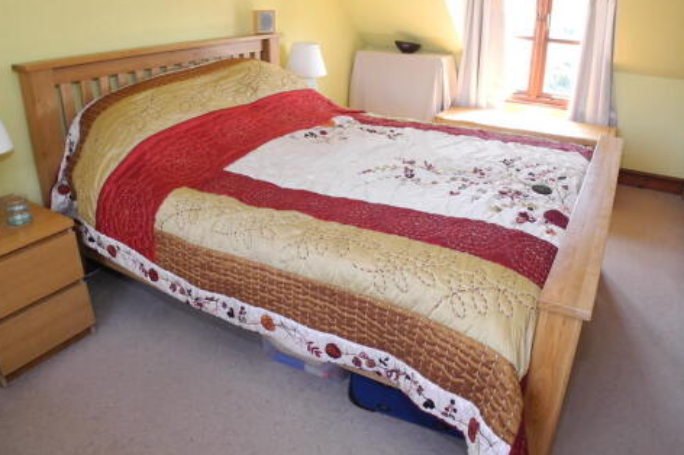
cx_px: 379
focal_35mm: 36
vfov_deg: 36.6
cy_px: 170
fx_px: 684
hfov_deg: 53.1
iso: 120
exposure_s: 1/30
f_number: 2.8
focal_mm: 6
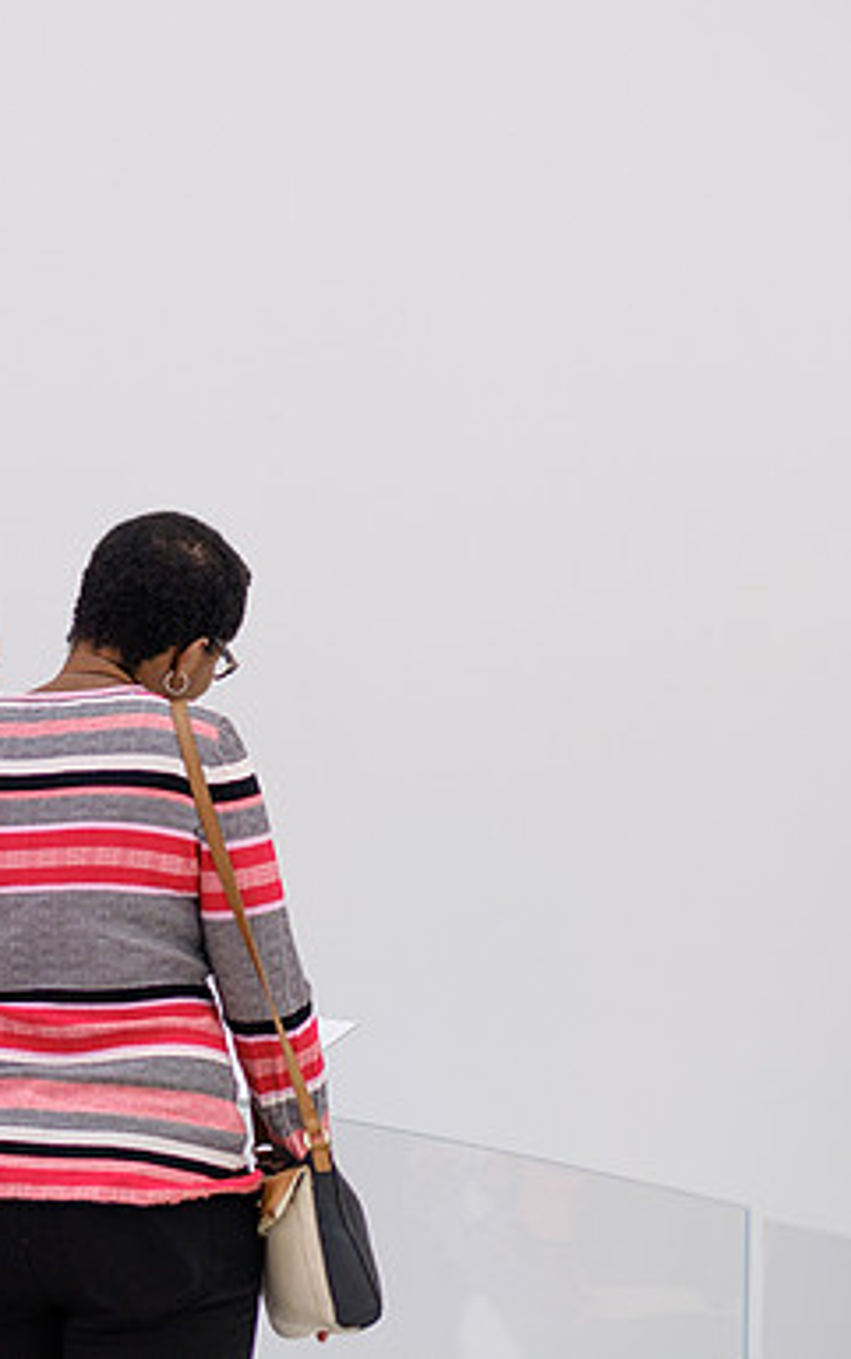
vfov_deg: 15.6
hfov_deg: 9.8
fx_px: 4967
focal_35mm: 134
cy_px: 653
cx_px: 314
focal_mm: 56
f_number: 1.6
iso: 200
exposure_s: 1/90
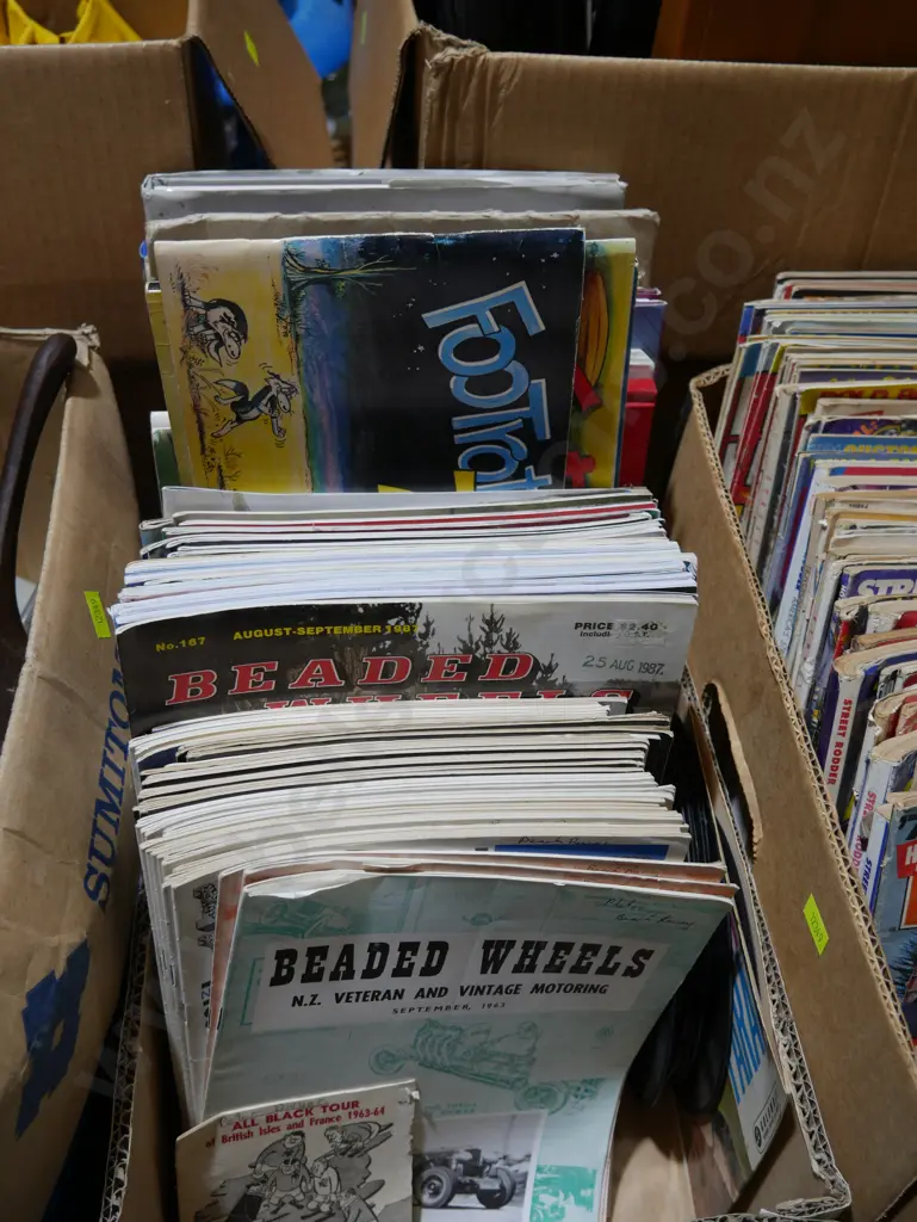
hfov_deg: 44.2
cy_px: 611
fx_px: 1129
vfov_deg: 56.8
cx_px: 458
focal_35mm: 32
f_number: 3.6
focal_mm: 16
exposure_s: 1/80
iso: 200
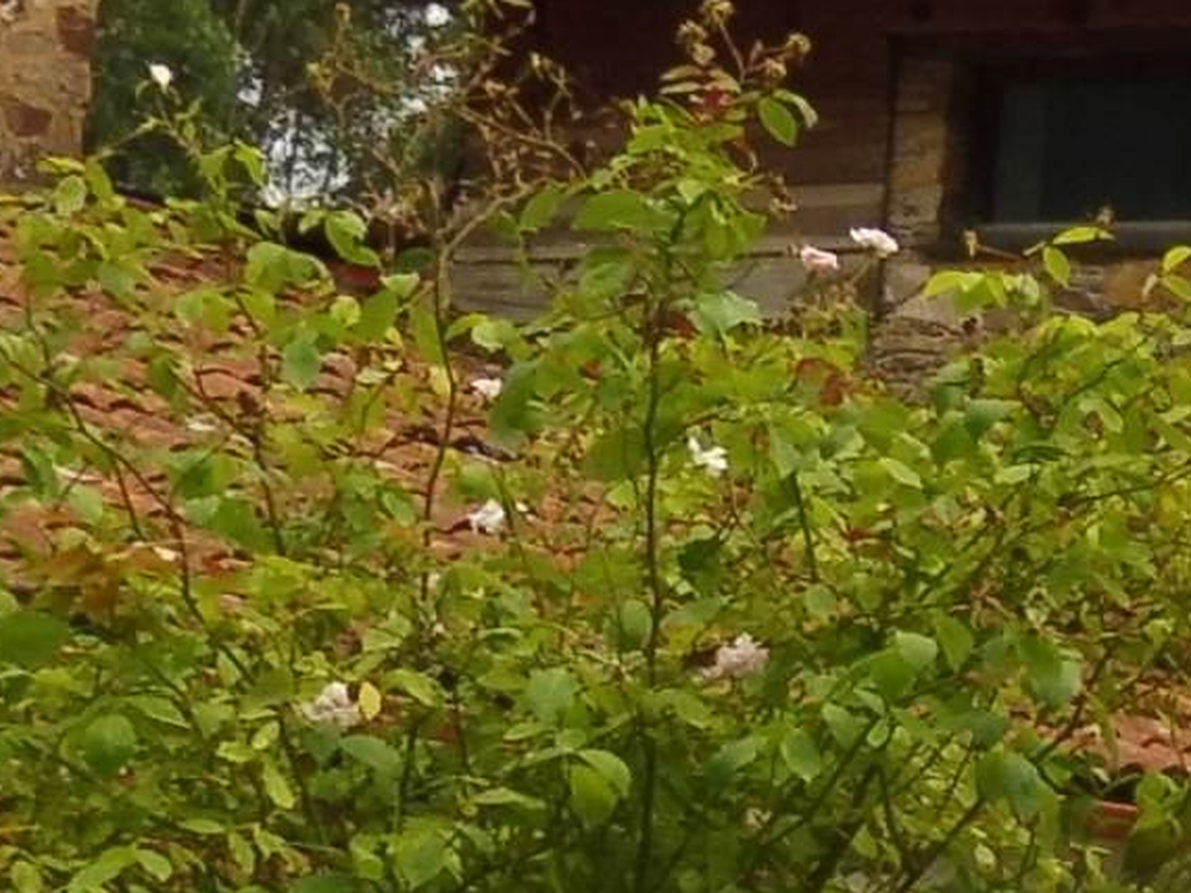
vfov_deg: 10.3
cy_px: 778
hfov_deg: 11.5
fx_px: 4919
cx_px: 2805
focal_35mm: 143
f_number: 3.3
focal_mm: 4.4
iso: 100
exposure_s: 1/250
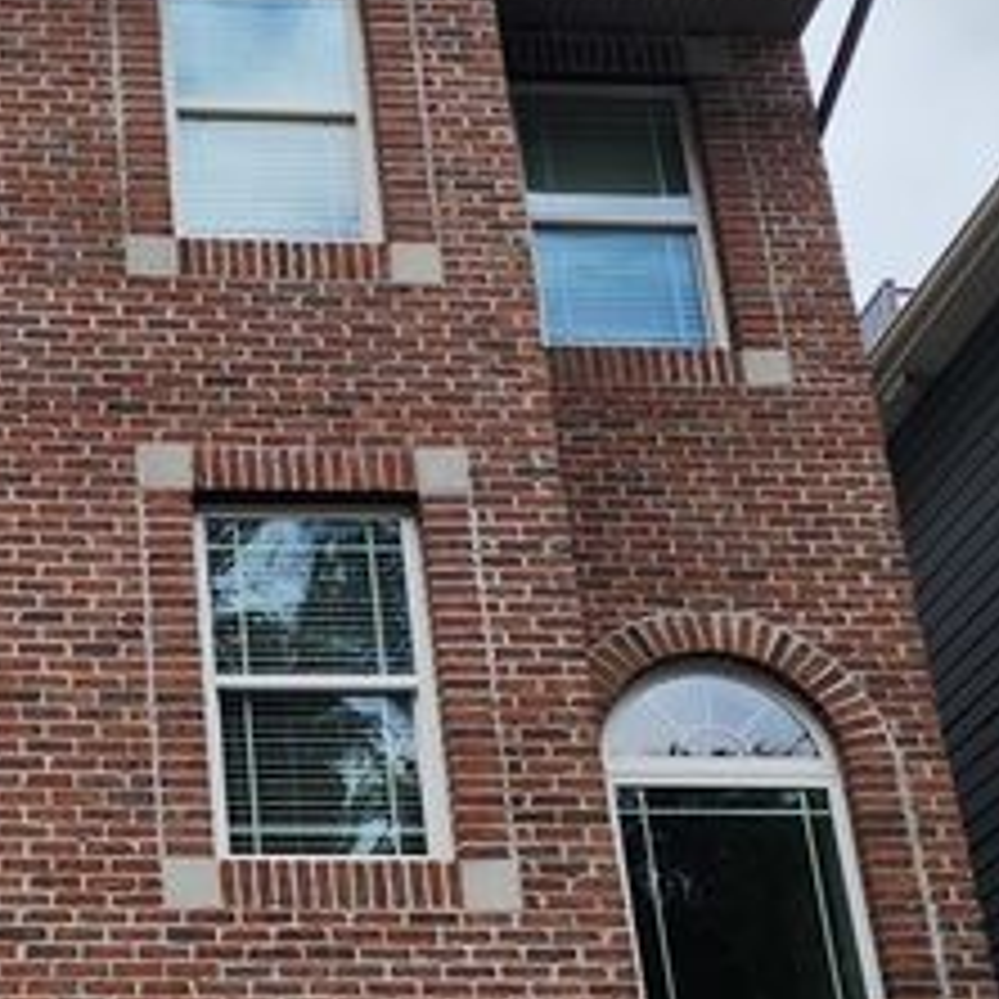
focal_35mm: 61
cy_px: 925
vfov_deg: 27.0
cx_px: -27
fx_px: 1992
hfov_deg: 26.5
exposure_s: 1/1126
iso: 12
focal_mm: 6.4
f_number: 1.8
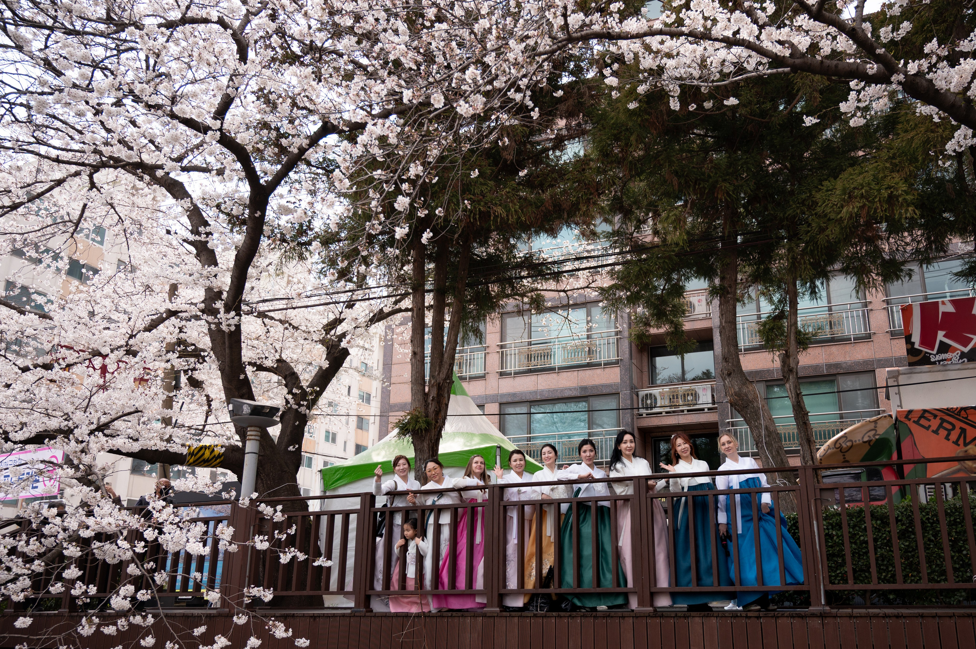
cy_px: 358
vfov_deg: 44.9
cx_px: 559
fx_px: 784
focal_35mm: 29
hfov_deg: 63.5
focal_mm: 24
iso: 100
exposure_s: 1/640
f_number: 4
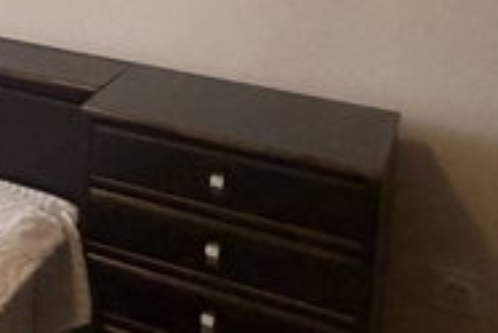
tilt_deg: -4.8
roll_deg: -1.7
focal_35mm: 83
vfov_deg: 15.2
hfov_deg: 18.4
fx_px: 1149
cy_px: -173
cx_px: -430
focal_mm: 2.22
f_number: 2.2
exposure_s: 1/50
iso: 500
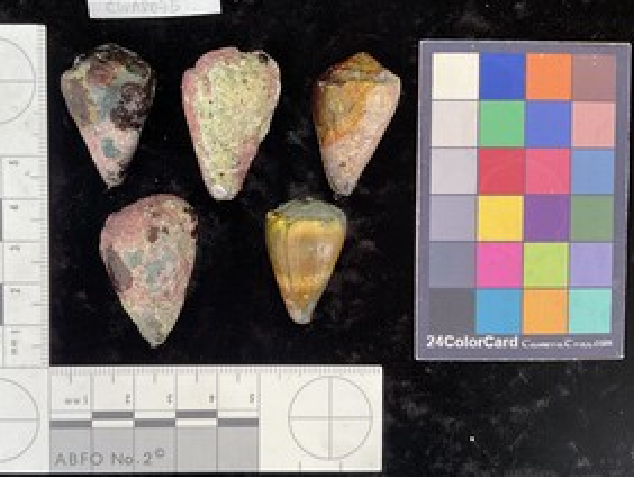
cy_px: 237
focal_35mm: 36
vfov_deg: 39.7
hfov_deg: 50.9
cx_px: 247
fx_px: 660
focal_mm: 3
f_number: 1.8
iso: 64
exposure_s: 1/120
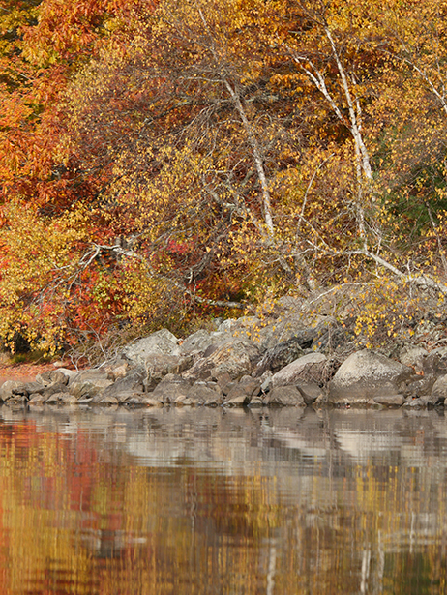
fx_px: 3578
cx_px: 259
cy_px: 270
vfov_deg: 9.5
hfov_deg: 7.1
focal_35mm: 208
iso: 200
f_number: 3.2
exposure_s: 1/500
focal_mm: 80
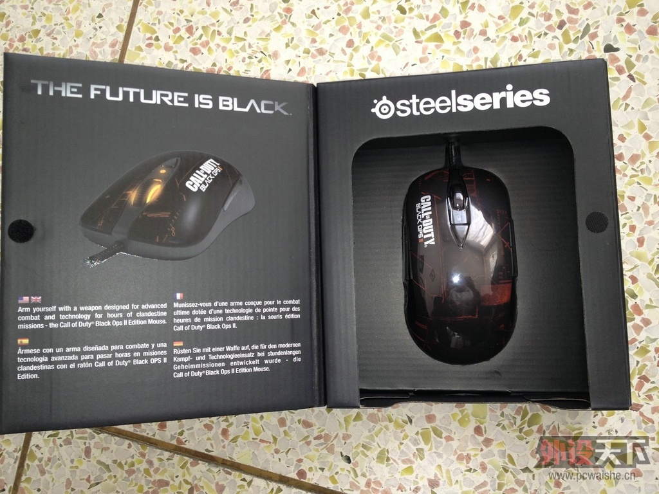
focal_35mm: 35
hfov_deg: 52.6
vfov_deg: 40.7
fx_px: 666
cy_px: 247
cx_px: 330
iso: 50
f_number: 2.4
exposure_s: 1/37
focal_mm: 4.28
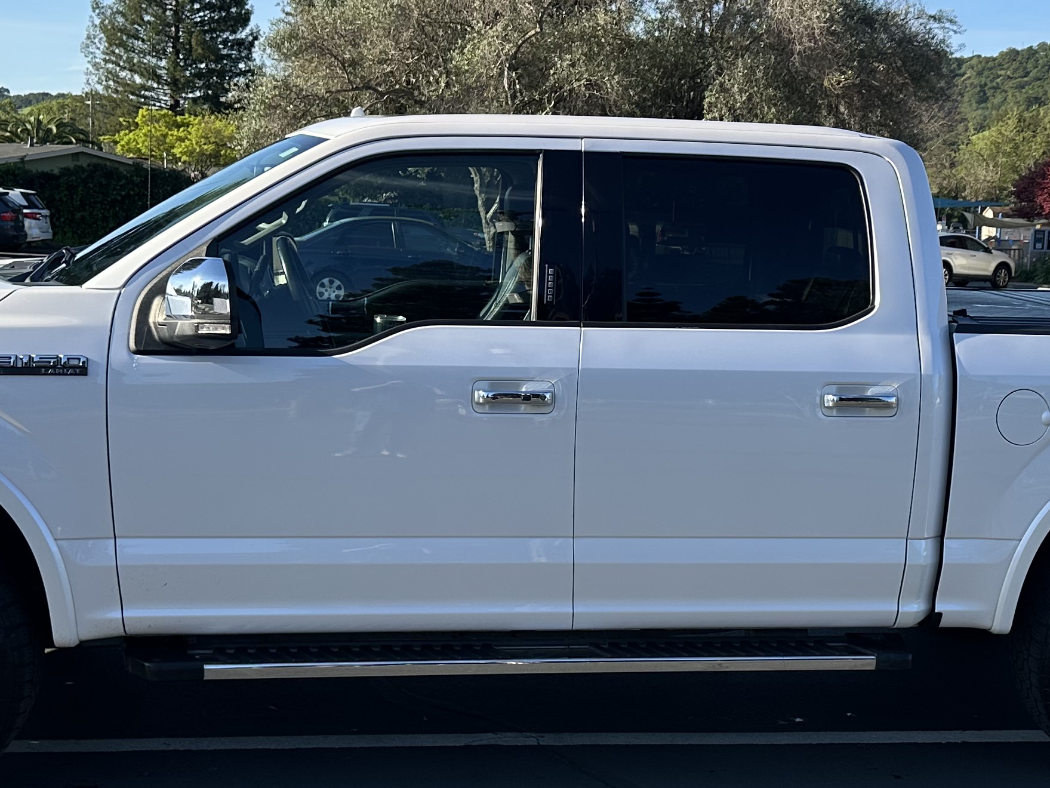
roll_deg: -3.3
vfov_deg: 26.6
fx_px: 1669
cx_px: 679
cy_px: 423
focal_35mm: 55
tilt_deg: -5.8
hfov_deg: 34.7
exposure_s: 1/2252
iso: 80
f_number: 1.78
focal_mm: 6.86
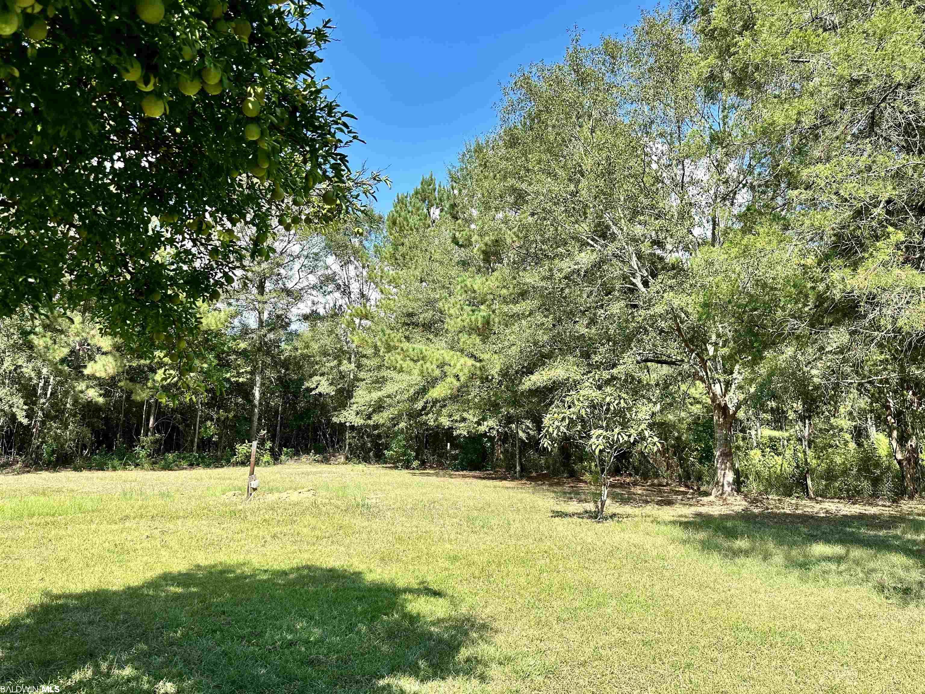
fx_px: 641
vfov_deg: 56.8
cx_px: 462
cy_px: 347
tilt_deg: +8.6
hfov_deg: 71.6
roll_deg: -0.7
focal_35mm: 24
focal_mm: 6.86
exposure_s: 1/2070
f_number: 1.78
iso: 80
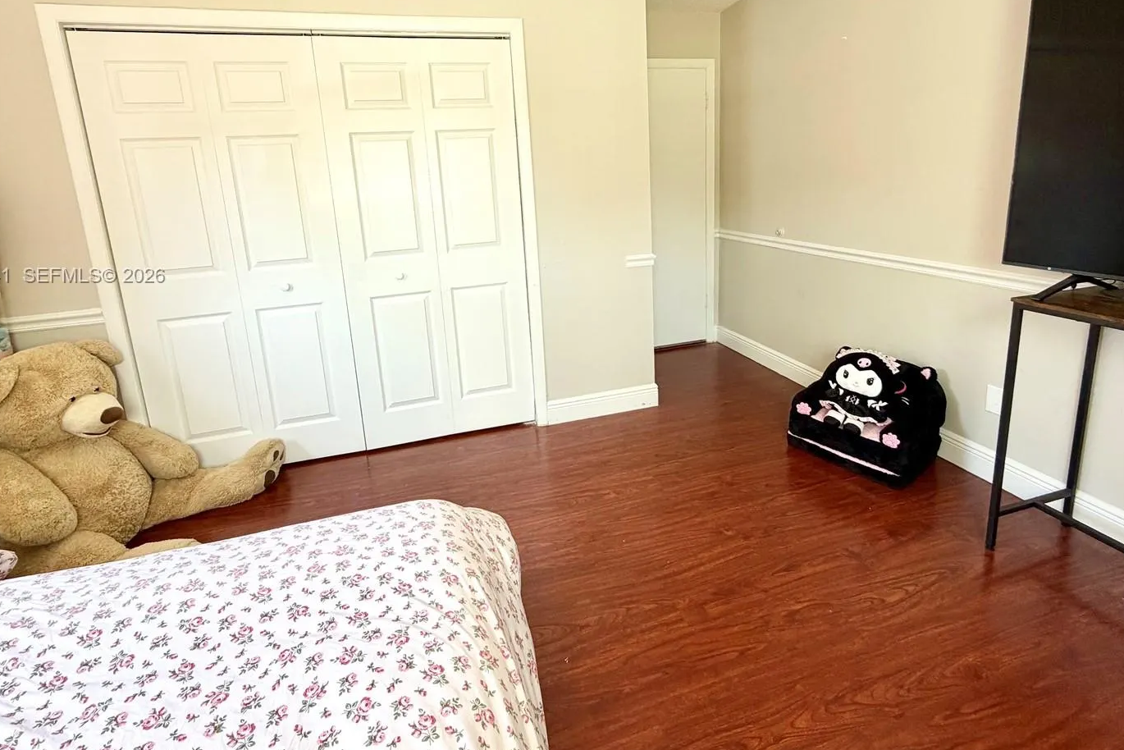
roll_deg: +2.9
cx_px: 565
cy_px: 277
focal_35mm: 17
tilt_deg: -11.0
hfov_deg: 93.3
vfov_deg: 69.2
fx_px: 531
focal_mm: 2.22
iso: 200
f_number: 2.2
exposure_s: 1/121
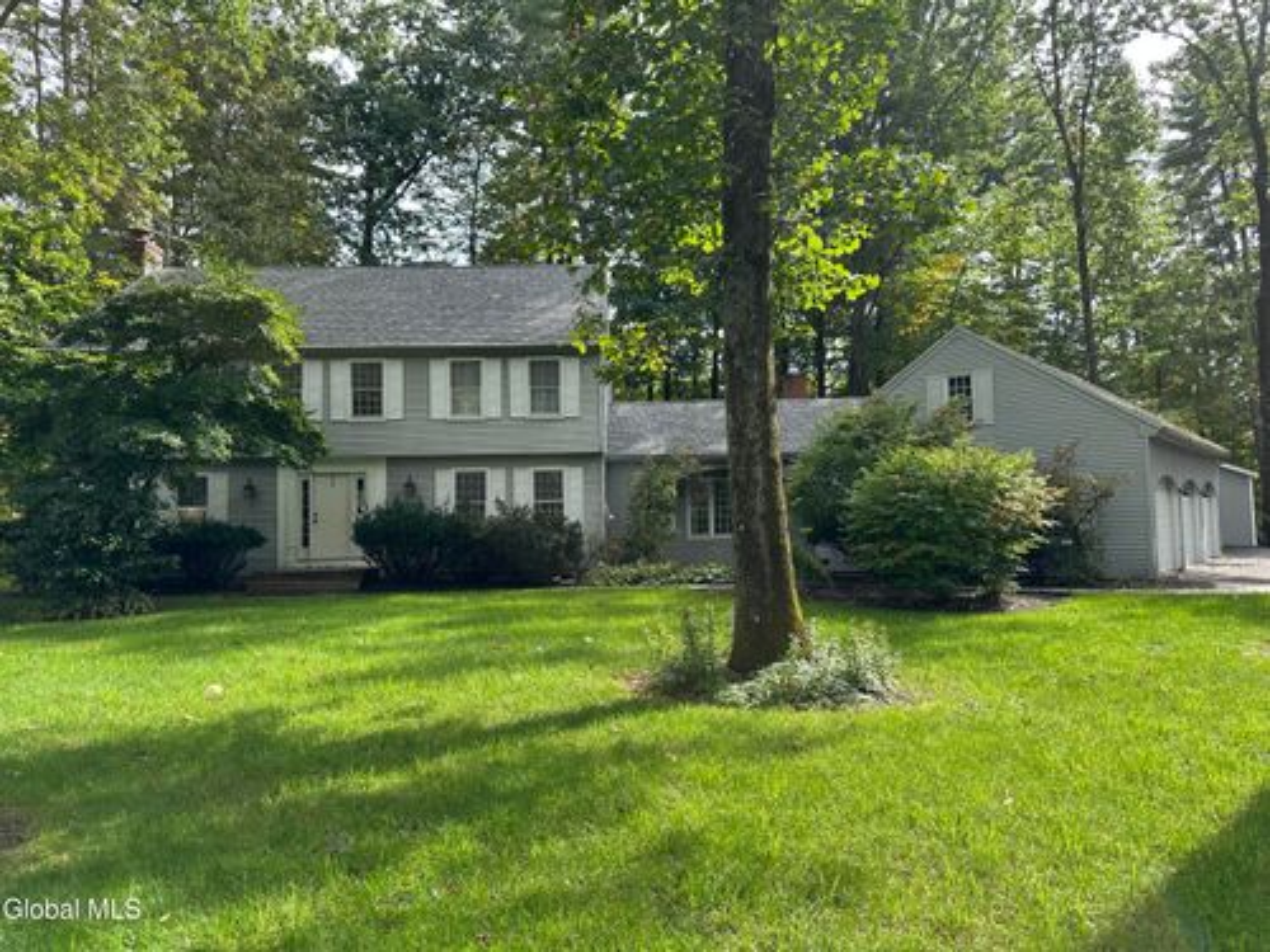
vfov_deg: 56.8
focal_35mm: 24
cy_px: 476
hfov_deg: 71.6
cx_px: 635
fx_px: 881
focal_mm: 6.86
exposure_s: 1/927
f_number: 1.78
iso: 80
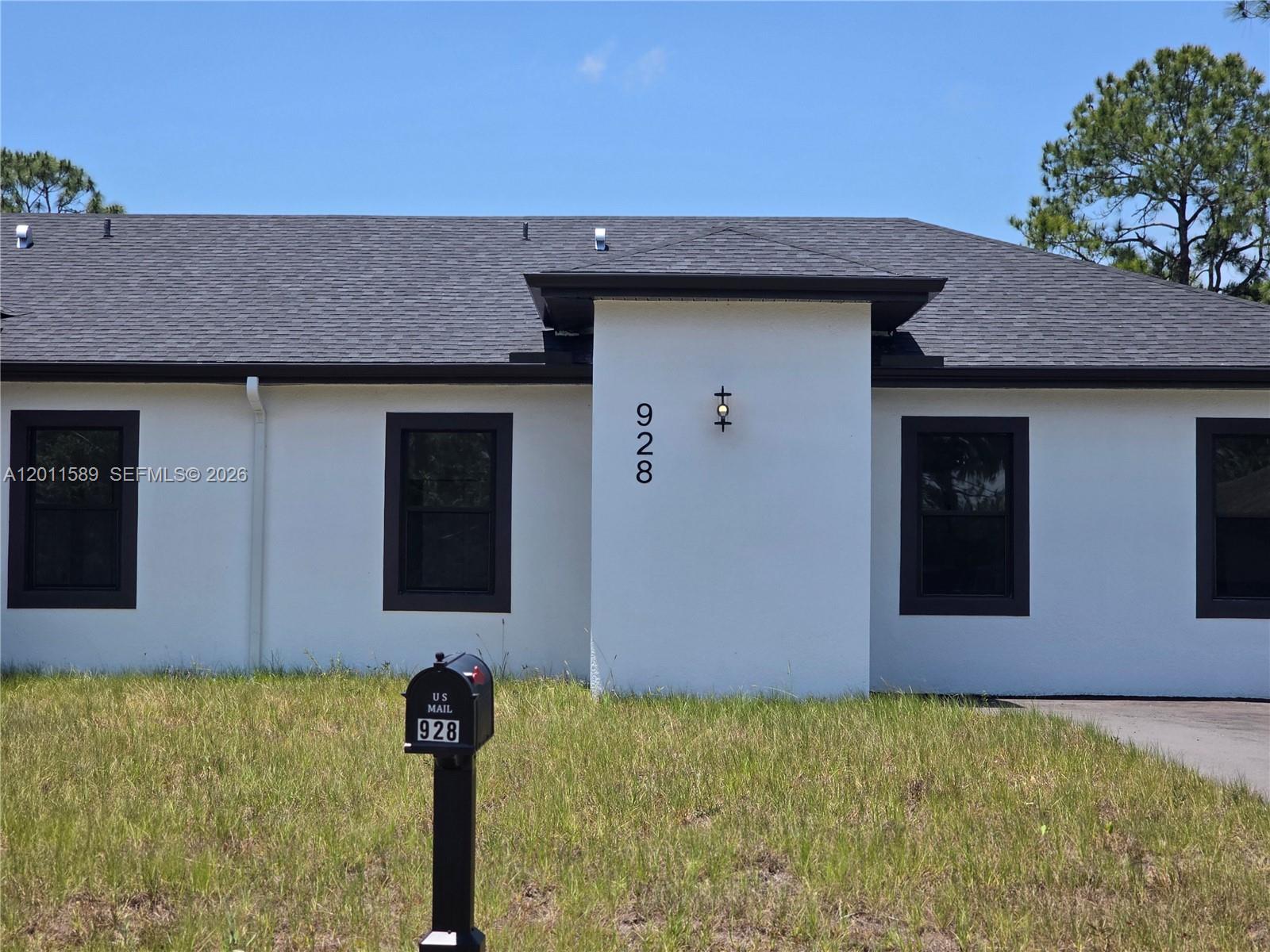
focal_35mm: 69
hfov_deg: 28.2
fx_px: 2531
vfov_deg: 21.3
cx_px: 635
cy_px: 476
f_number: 2.4
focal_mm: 7.9
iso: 50
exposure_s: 1/2246
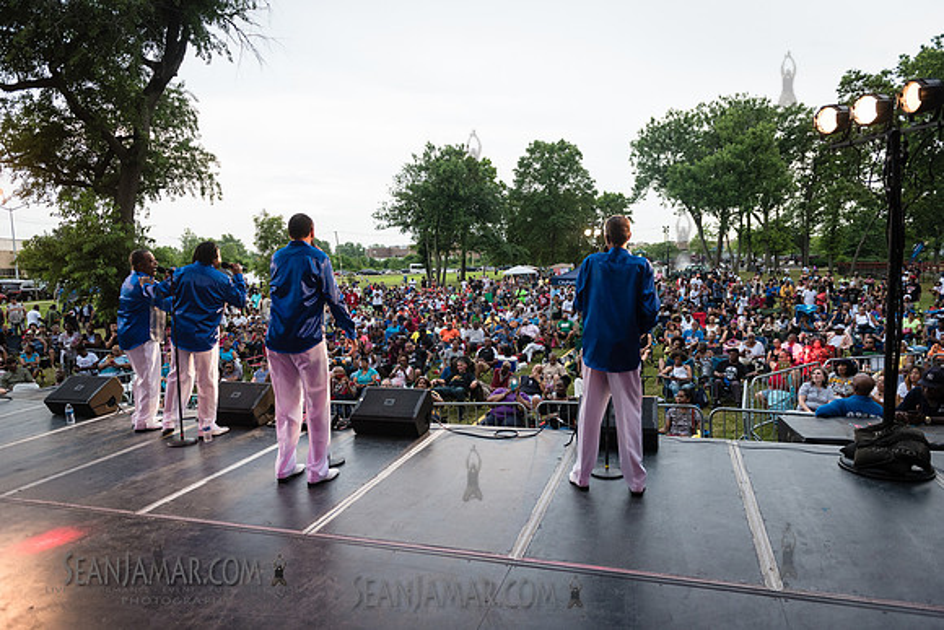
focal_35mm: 24
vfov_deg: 53.2
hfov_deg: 73.7
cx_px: 472
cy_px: 315
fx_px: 629
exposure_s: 1/400
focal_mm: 24
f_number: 3.5
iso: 1250
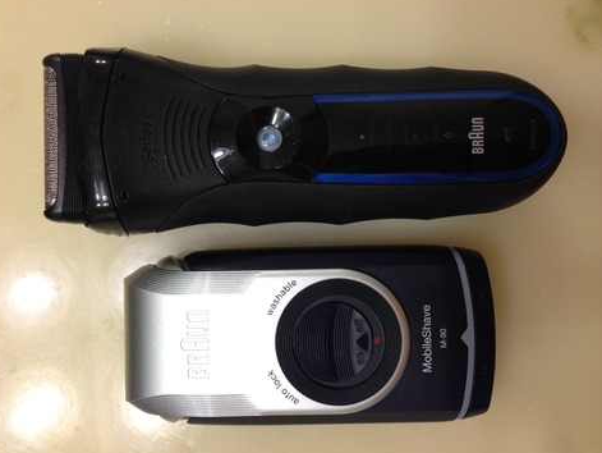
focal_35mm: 35
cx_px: 285
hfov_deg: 52.6
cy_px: 231
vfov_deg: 40.7
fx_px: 609
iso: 50
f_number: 2.4
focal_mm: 4.13
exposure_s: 1/24
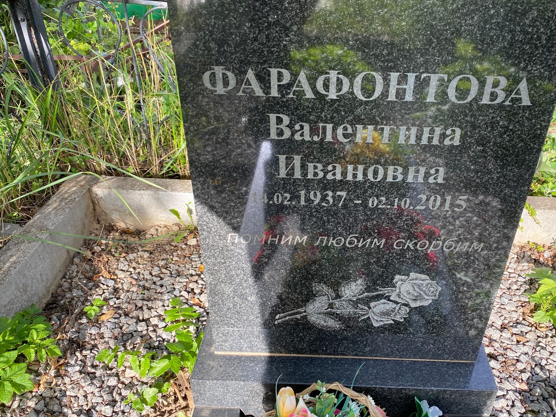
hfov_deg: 59.7
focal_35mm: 30
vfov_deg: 46.8
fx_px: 482
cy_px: 224
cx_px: 316
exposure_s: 1/321
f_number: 1.8
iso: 32
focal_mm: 4.25
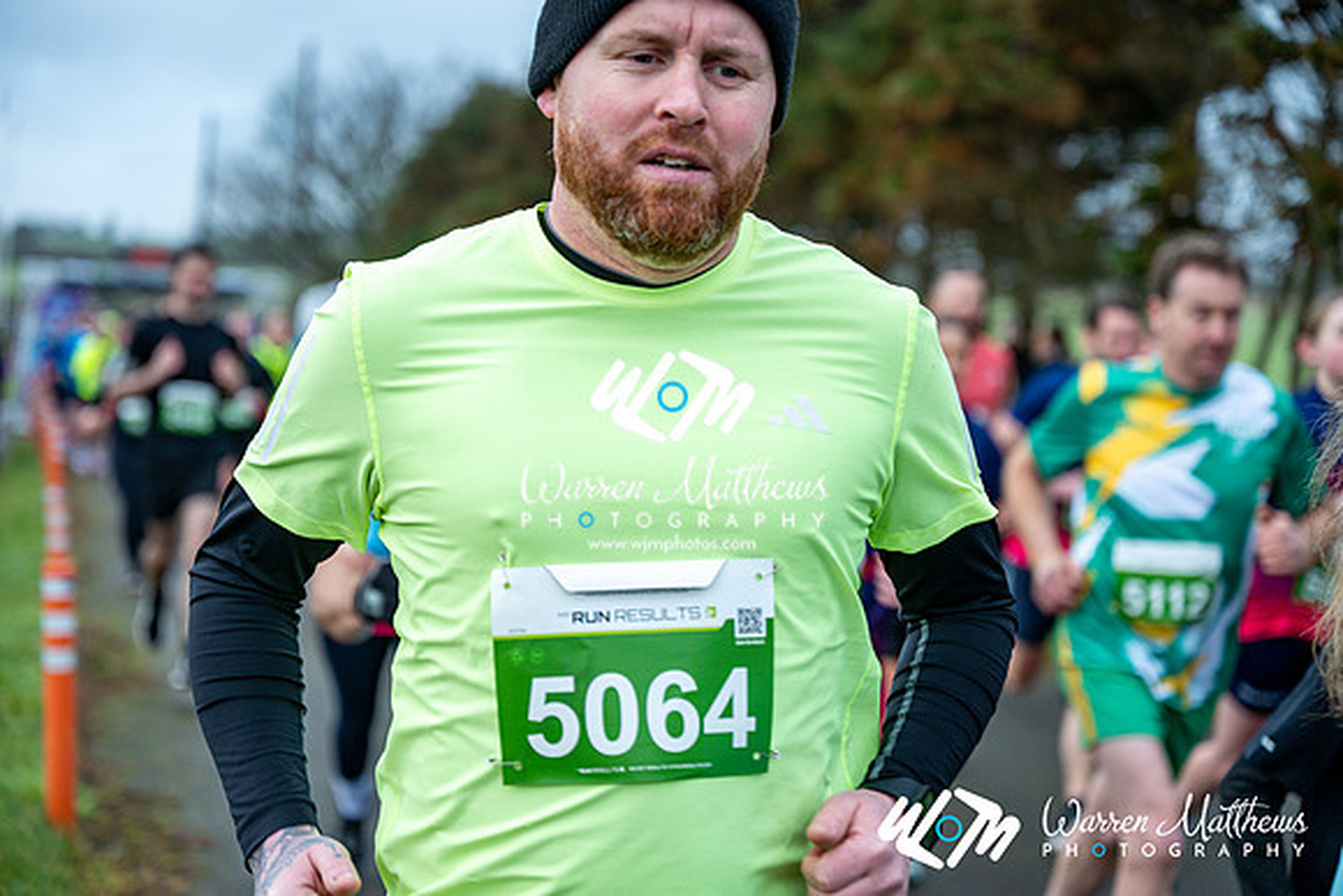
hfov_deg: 28.8
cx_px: 672
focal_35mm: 70
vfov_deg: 19.5
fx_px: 2612
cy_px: 448
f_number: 2.8
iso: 250
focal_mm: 70
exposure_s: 1/1250
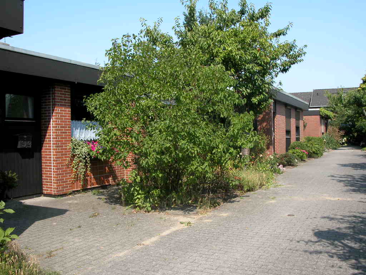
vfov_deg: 41.8
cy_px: 138
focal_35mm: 34
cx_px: 183
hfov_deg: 54.0
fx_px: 359
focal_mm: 8.9
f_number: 5.6
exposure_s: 1/273
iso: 100
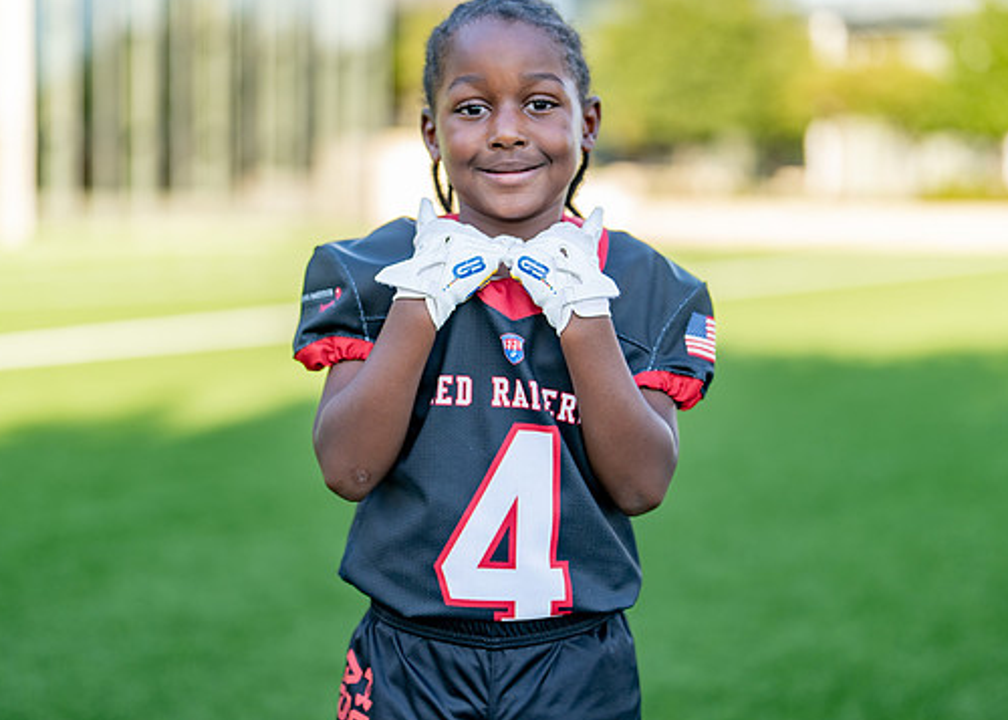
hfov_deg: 29.0
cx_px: 494
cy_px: 300
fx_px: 1946
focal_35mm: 68
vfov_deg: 20.9
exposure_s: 1/1250
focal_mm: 50
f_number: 1.2
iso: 100
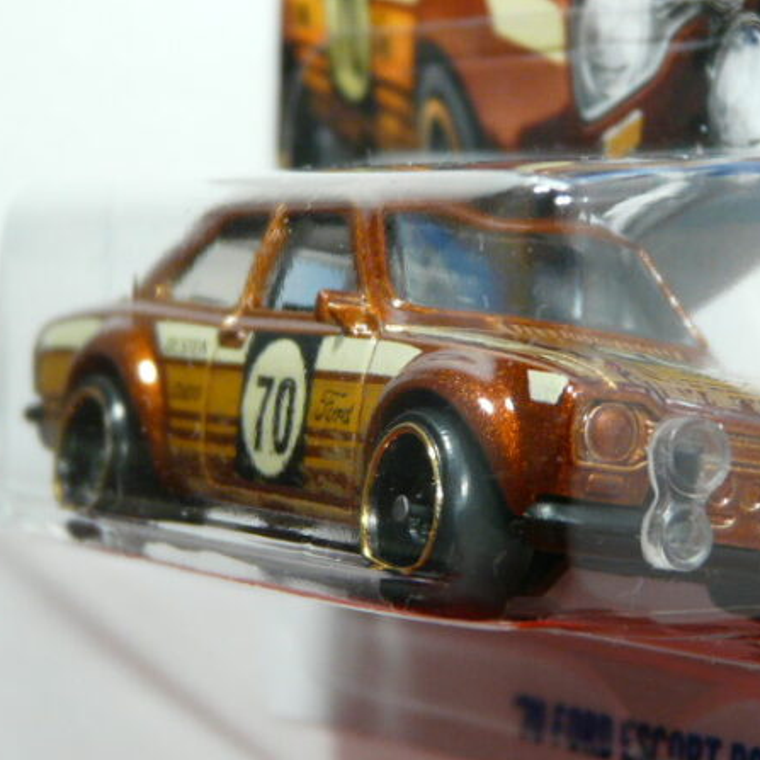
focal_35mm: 134
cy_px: 381
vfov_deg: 13.0
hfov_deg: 13.0
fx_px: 3328
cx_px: 486
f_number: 3.2
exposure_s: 1/50
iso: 200
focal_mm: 11.7
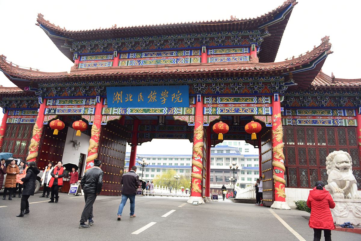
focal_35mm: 24
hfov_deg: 73.7
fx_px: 241
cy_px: 120
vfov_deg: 53.1
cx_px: 180
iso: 220
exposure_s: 1/80
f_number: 3.2
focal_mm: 24
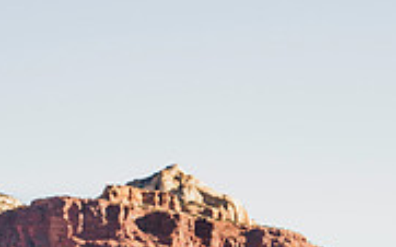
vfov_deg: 7.5
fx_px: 1866
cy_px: 360
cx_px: 431
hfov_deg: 11.9
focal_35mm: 173
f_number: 4.5
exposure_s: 1/640
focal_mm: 53
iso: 400
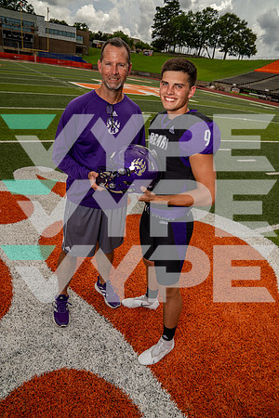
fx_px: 279
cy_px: 209
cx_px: 140
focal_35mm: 24
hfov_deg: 53.1
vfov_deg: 73.7
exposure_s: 1/160
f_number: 8
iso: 100
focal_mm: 24
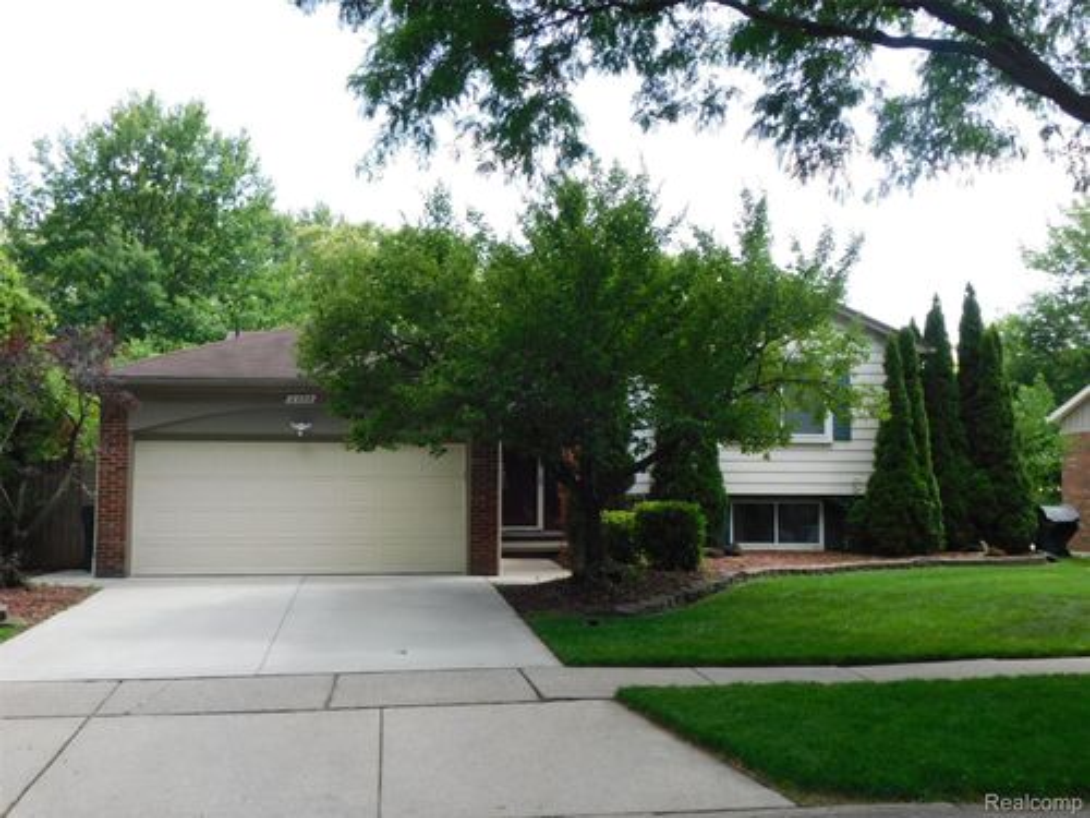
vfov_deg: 36.0
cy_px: 409
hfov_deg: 46.8
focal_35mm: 40
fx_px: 1260
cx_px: 545
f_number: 3.6
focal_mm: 7.1
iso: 125
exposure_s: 1/320
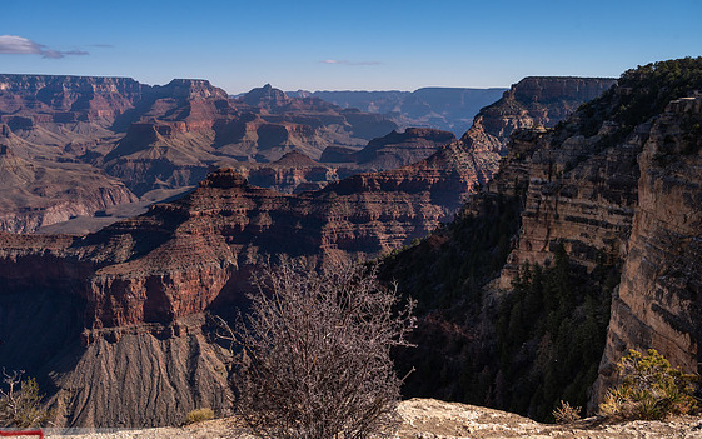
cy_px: 235
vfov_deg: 39.4
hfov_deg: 59.6
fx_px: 612
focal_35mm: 32
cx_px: 352
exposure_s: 1/1000
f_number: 8
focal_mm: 29.5
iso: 400
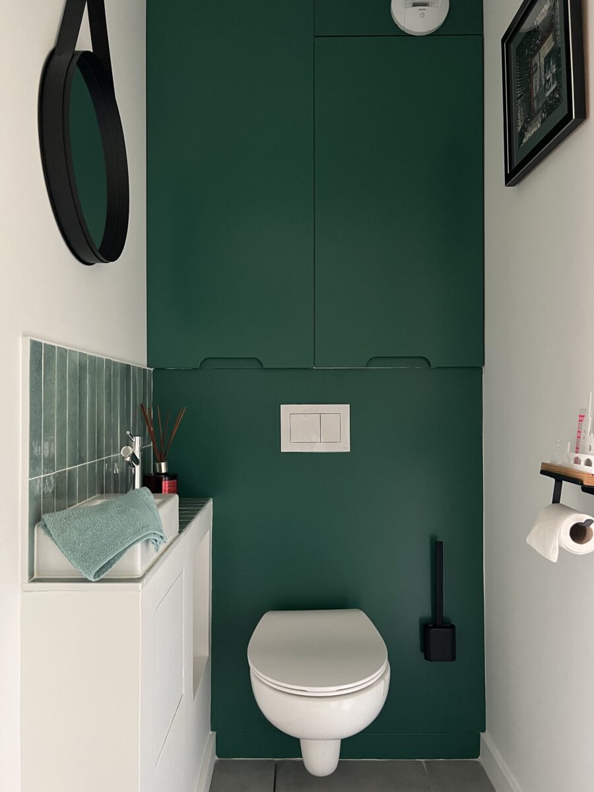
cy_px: 396
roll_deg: -0.3
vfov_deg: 67.3
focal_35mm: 26
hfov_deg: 53.1
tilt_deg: +1.0
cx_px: 297
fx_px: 595
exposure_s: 1/37
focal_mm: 5.7
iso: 640
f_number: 1.5
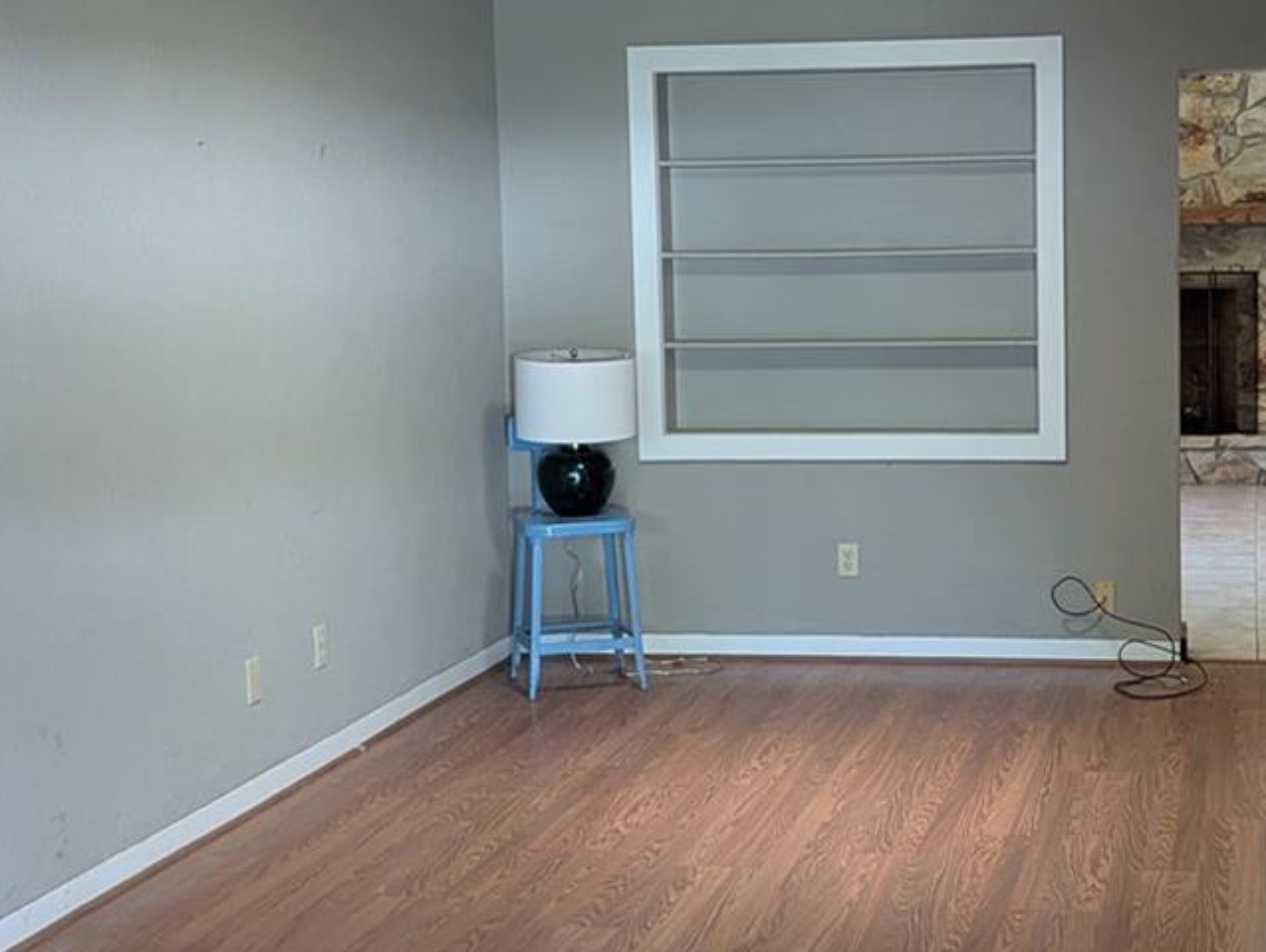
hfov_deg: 31.6
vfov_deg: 24.4
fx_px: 2197
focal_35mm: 60
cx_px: 952
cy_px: 375
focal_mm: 6.81
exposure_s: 1/114
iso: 989
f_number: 1.85
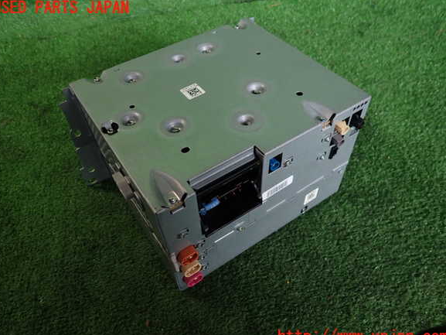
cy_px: 173
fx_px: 335
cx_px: 220
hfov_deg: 67.3
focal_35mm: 26
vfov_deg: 53.1
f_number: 2
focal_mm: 4.5
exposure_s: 1/50
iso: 200
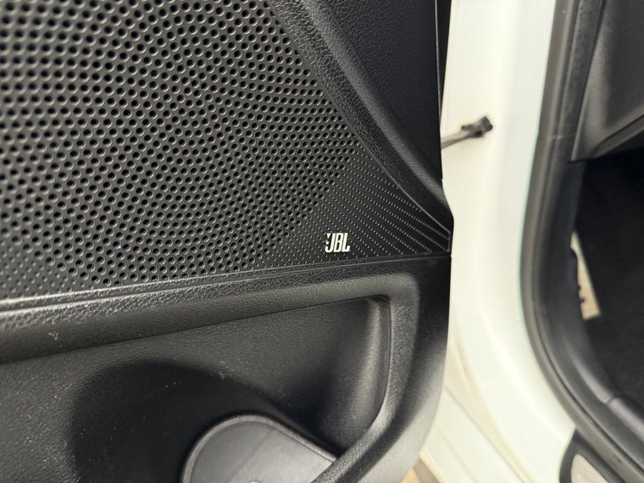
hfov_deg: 71.6
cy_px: 242
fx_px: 446
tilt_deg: -28.4
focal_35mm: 24
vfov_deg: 56.8
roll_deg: +4.3
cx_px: 322
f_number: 1.78
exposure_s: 1/33
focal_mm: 6.76
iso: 640
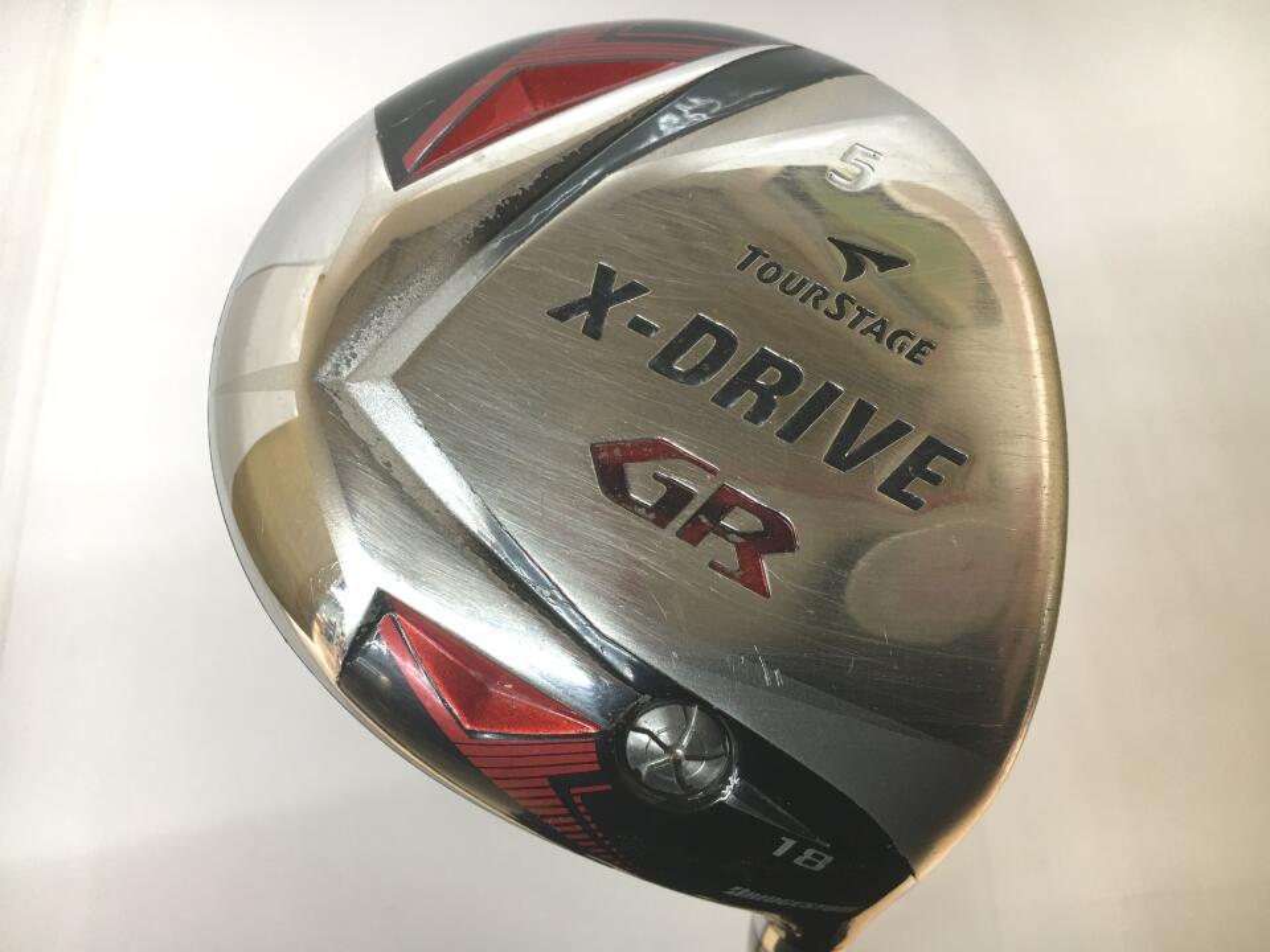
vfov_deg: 48.2
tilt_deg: -63.8
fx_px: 1064
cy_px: 476
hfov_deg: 61.7
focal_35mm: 29
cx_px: 635
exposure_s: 1/33
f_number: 2.2
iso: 125
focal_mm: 4.15
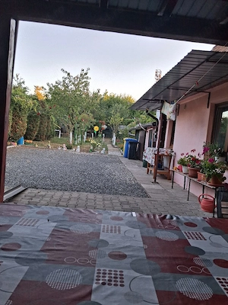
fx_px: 237
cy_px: 152
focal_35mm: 27
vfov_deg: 65.3
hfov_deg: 51.4
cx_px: 114
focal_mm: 4
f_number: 1.8
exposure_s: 1/100
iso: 32
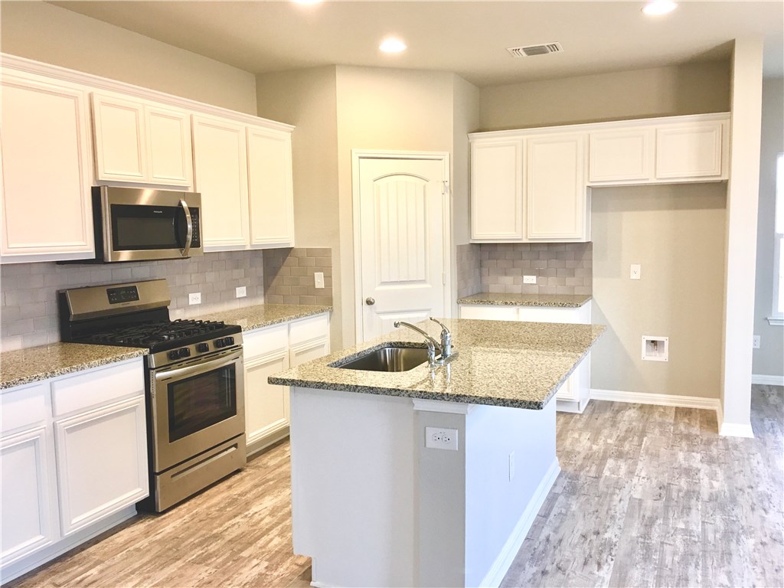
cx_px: 392
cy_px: 294
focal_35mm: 29
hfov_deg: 61.7
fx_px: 657
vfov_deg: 48.2
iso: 40
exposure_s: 1/15
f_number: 2.2
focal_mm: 4.15
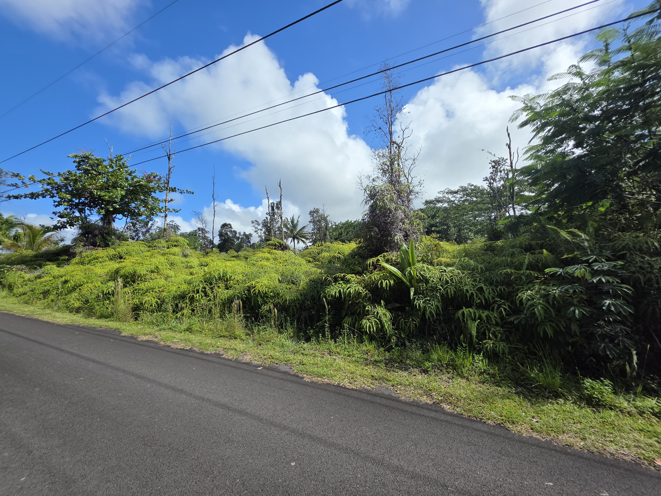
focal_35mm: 13
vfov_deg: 89.9
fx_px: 248
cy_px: 248
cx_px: 330
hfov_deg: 106.2
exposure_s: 1/2835
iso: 40
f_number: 1.9
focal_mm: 2.2
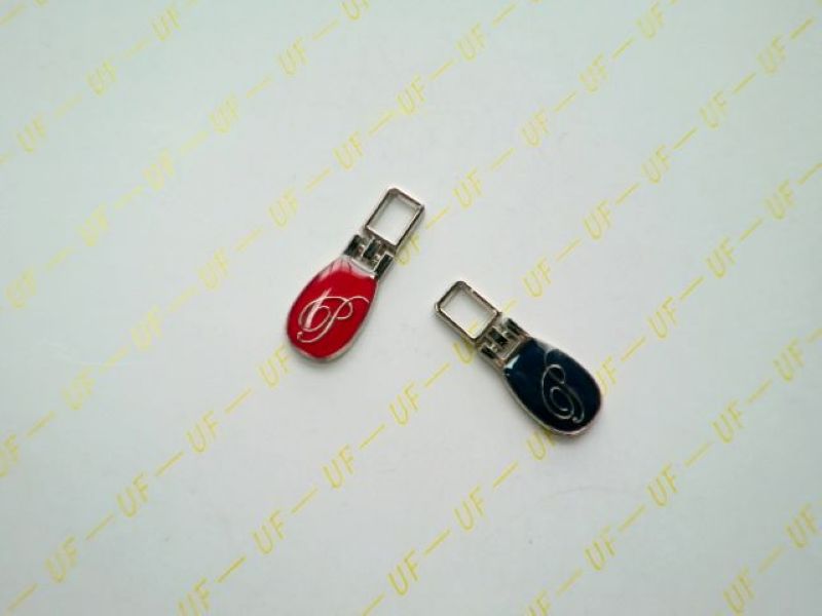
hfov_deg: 47.9
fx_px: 926
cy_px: 308
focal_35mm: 39
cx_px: 411
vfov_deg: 36.8
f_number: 3.1
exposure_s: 1/80
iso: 100
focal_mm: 6.51
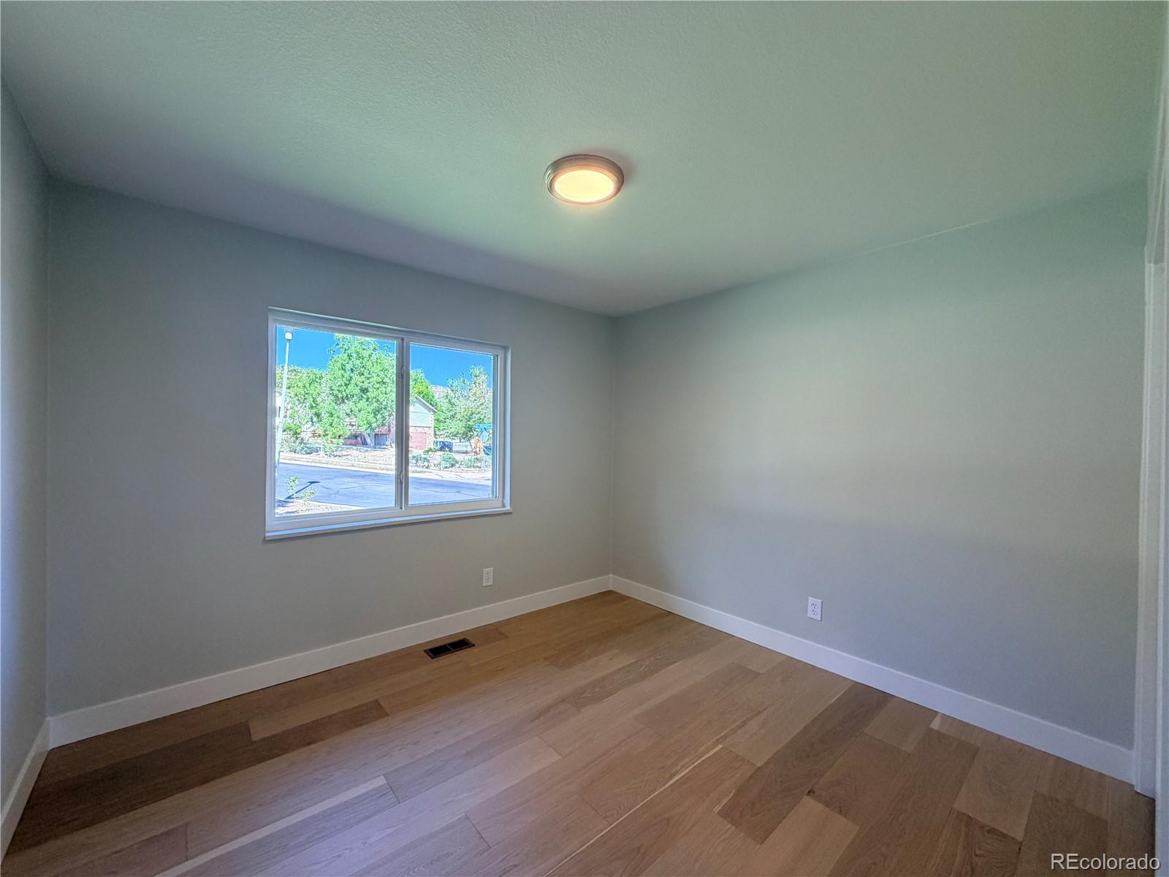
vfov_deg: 85.7
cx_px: 584
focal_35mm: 14
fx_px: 473
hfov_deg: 102.1
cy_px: 438
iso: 200
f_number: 2.2
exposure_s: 1/120
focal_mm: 2.22
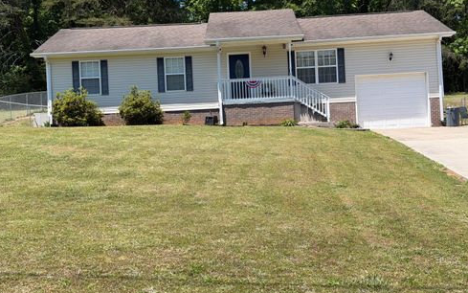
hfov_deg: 38.9
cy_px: 132
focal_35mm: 52
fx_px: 663
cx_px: 234
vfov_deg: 24.9
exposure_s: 1/3096
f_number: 1.78
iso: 64
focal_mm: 6.76
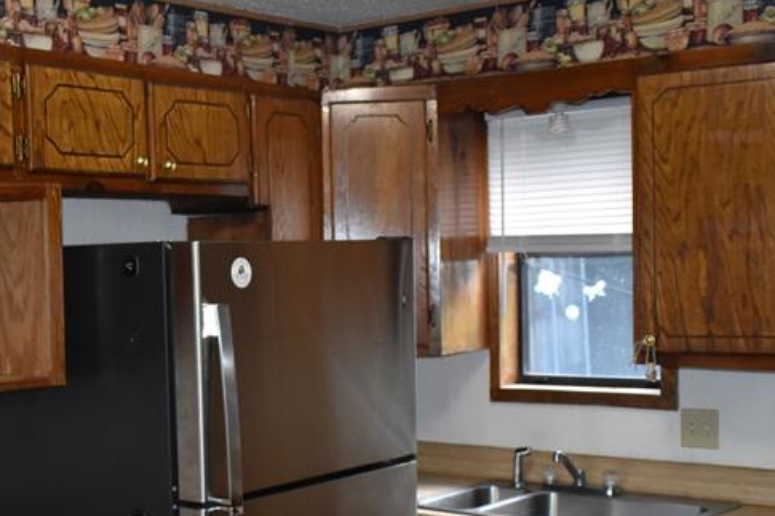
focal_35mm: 57
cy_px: 401
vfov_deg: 23.5
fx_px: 1227
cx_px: 245
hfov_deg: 34.7
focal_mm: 18
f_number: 3.5
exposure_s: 1/125
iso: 1100
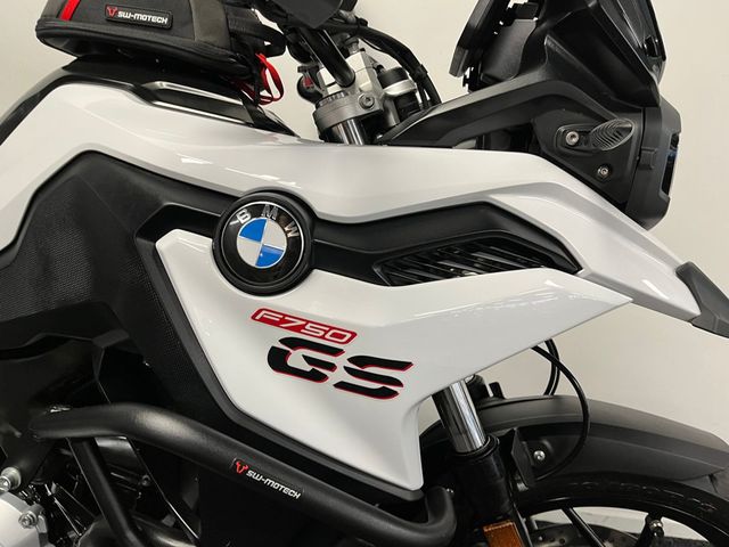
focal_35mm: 26
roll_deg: -3.6
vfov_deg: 53.1
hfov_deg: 67.3
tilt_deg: -18.3
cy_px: 274
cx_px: 364
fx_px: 548
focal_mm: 5.1
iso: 100
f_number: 1.6
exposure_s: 1/50
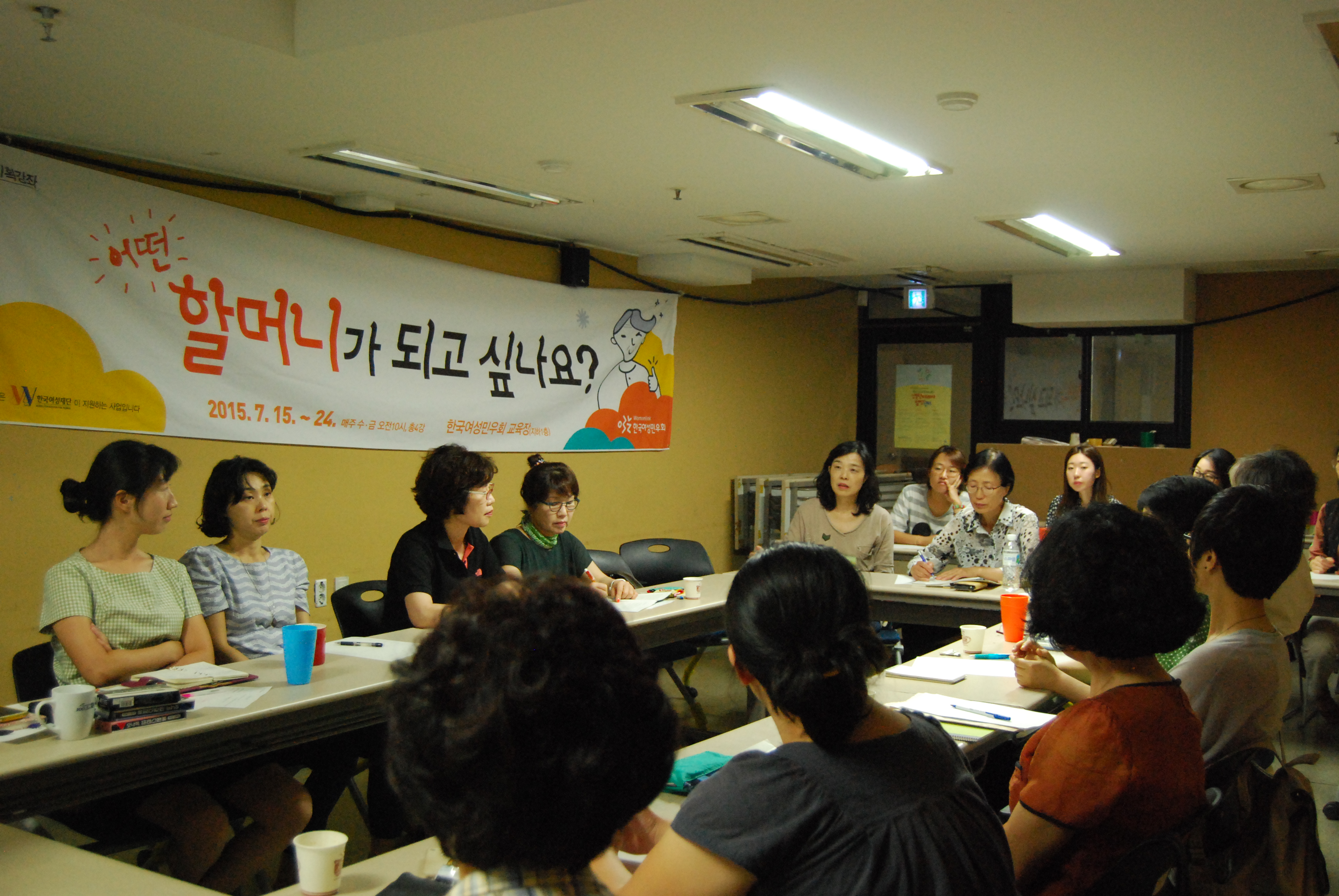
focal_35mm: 36
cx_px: 670
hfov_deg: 53.1
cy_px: 448
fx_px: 1341
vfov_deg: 37.0
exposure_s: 1/60
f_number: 4
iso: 1600
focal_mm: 24
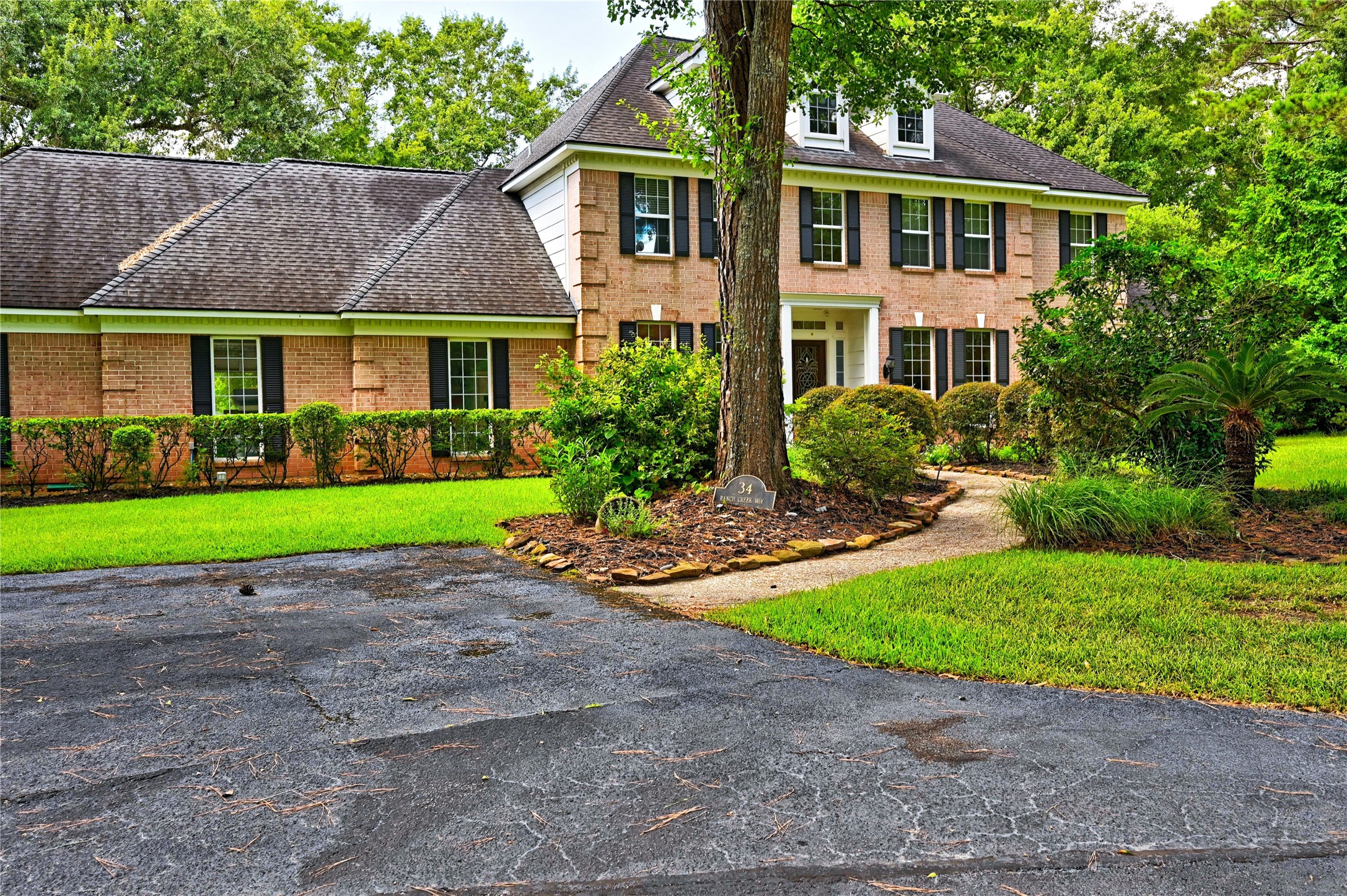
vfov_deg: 43.5
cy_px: 448
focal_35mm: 30
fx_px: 1122
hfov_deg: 62.0
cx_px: 674
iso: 400
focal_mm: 30
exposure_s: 1/40
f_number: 8
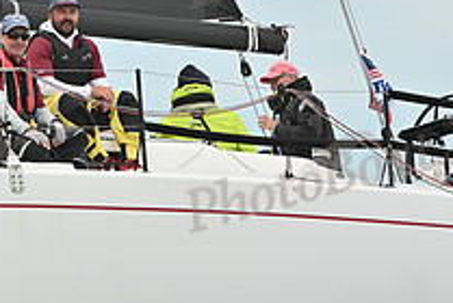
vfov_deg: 4.5
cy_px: 94
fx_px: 3843
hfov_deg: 6.7
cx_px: 76
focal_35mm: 305
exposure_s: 1/1000
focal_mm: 110
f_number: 10
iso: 320
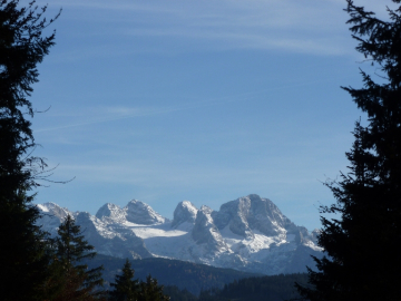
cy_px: 150
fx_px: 1645
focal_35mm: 142
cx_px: 200
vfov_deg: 10.4
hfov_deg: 13.9
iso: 100
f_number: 5.6
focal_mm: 25.5
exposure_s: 1/500
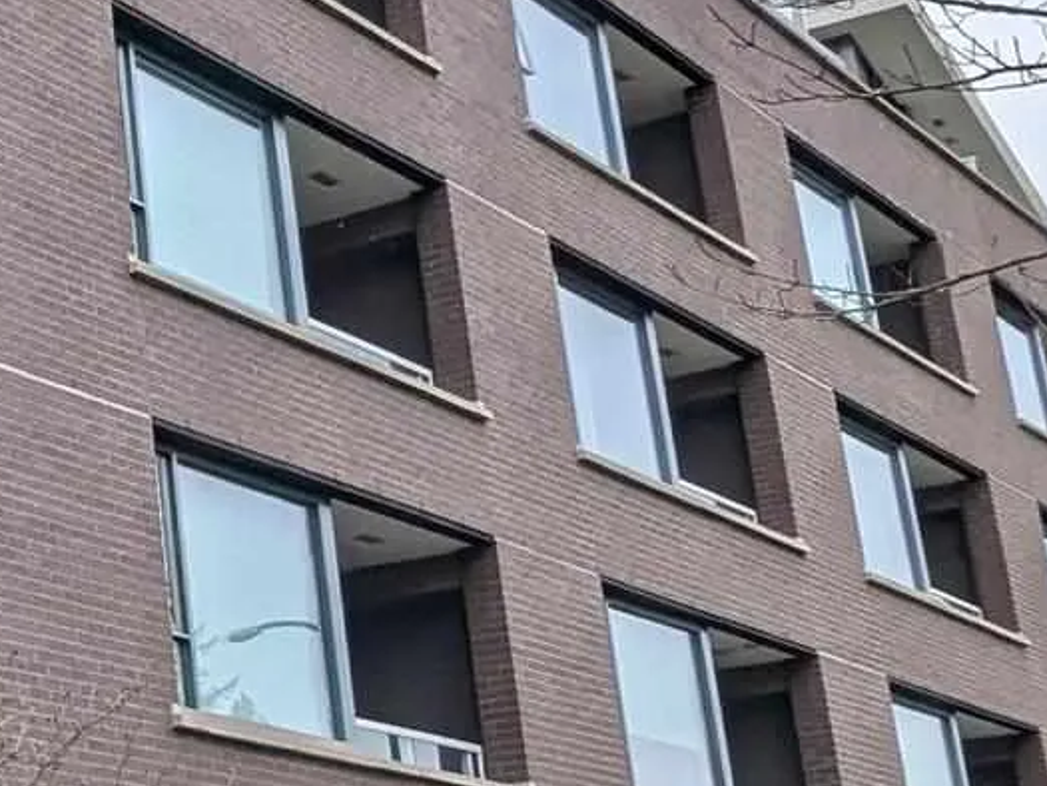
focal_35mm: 78
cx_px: -572
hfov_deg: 20.8
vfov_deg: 18.9
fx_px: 2360
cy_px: 371
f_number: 2.2
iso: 48
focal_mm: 2.35
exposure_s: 1/900
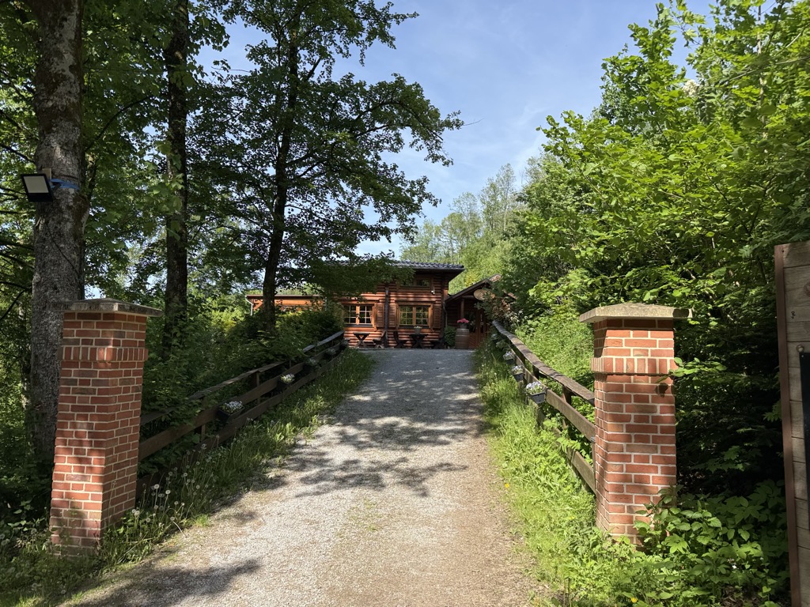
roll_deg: -1.1
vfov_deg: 56.8
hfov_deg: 71.6
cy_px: 304
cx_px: 405
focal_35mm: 24
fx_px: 562
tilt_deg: +4.0
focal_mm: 6.76
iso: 80
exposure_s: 1/1855
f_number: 1.78
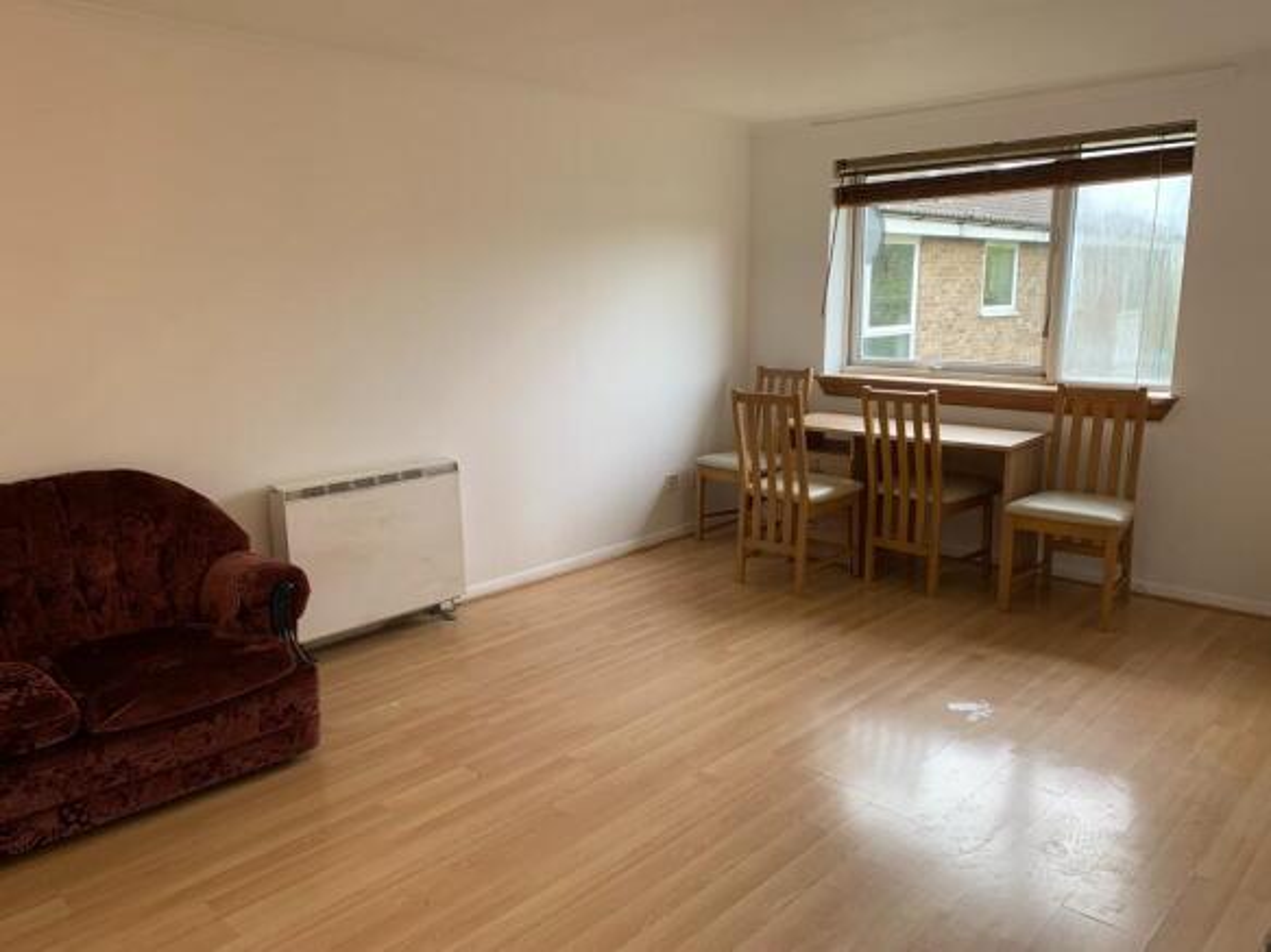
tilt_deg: -10.3
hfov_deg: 67.3
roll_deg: +0.9
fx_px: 954
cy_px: 476
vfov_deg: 53.0
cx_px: 636
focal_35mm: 26
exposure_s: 1/121
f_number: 1.8
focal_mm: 4.25
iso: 50
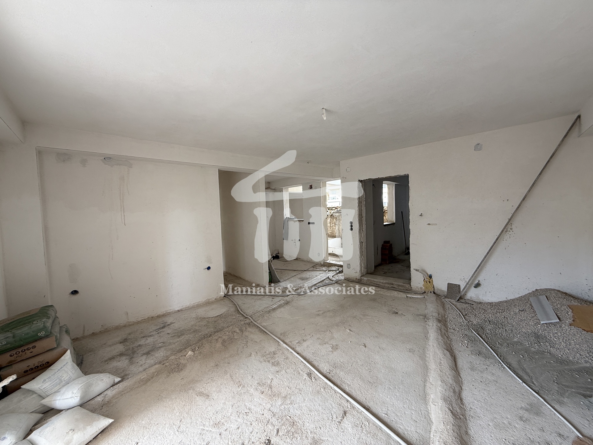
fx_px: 240
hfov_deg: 102.1
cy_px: 222
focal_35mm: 14
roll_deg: +2.6
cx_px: 296
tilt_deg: -1.3
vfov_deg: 85.7
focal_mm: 2.22
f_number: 2.2
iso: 64
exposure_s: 1/155
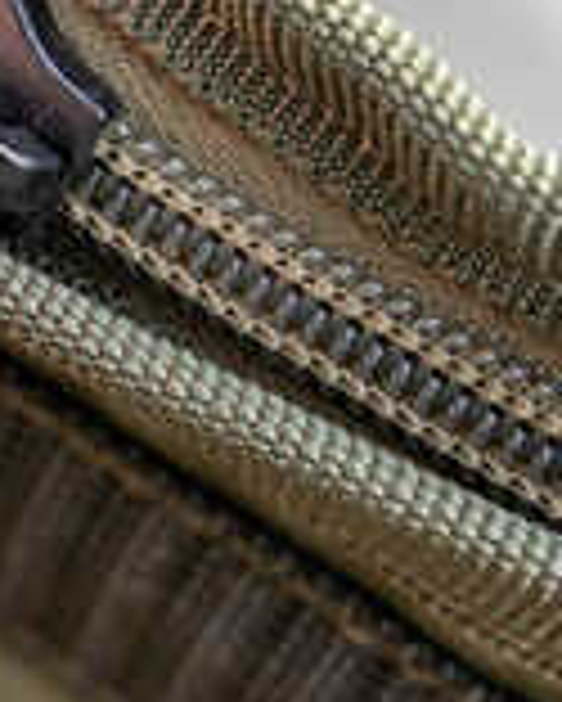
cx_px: 148
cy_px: 176
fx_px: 2251
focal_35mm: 108
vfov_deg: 17.6
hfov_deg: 14.2
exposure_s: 1/100
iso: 100
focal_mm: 30.1
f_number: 5
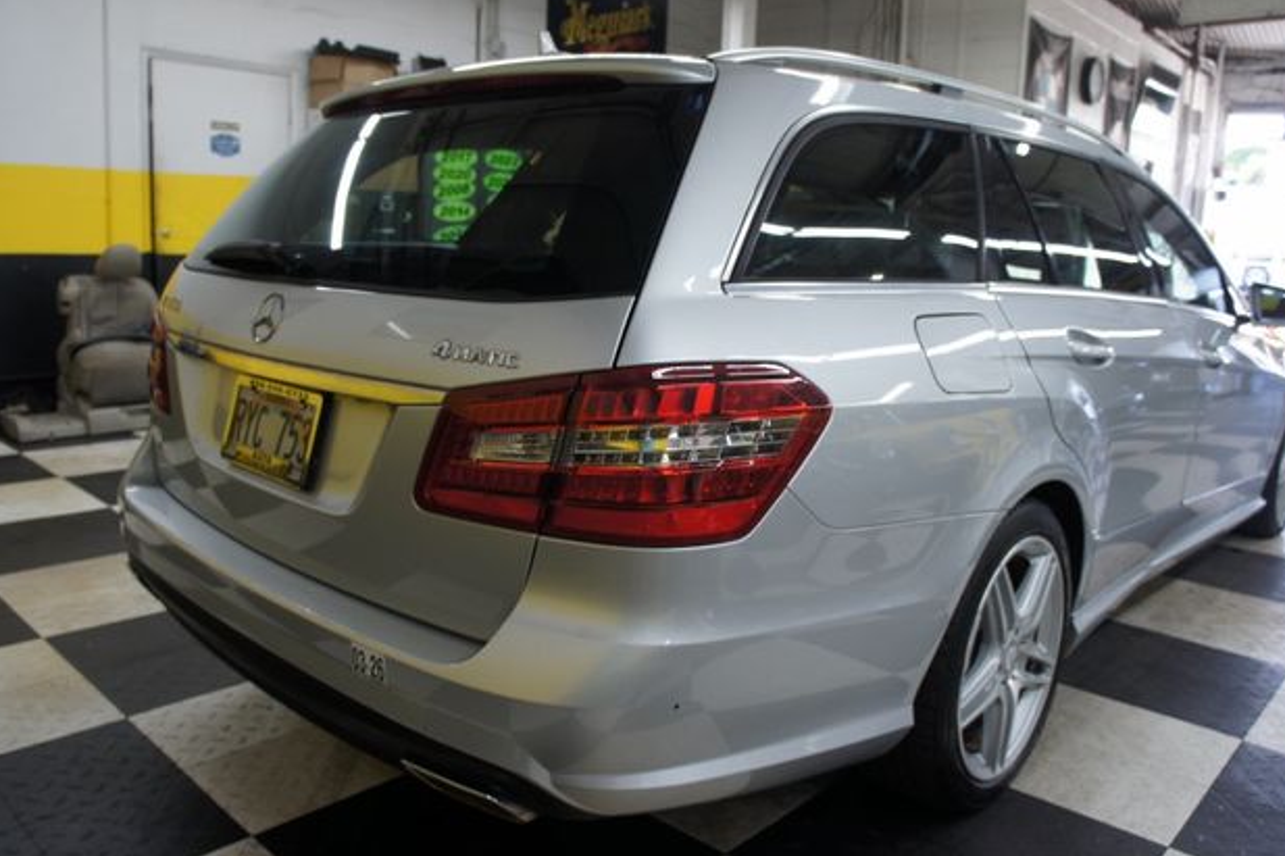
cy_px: 435
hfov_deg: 65.5
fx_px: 999
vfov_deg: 46.4
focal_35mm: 28
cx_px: 650
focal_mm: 18
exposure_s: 1/30
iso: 200
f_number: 4
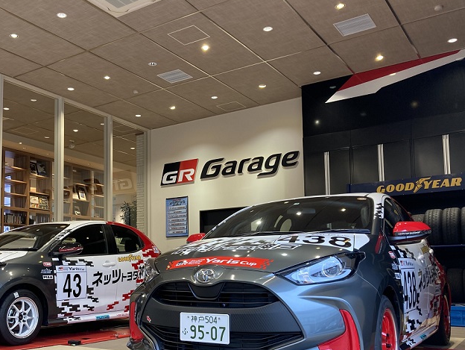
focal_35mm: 38
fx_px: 511
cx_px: 154
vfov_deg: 37.4
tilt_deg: +6.2
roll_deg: -0.4
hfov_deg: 48.1
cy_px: 232
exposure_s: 1/60
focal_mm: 3.99
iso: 40
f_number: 1.8
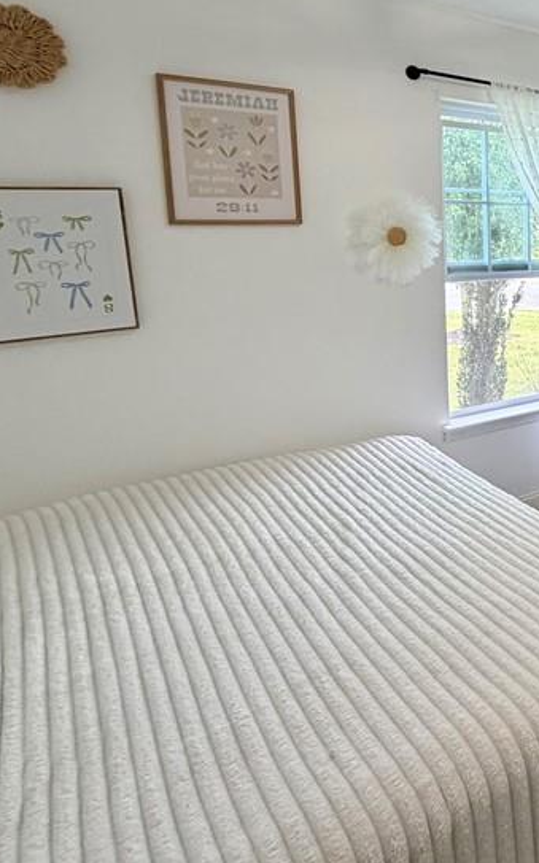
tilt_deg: -5.7
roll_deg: -0.6
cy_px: 291
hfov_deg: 33.1
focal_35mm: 28
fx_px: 659
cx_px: 698
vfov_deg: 64.8
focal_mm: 2.22
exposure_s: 1/120
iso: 250
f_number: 2.2
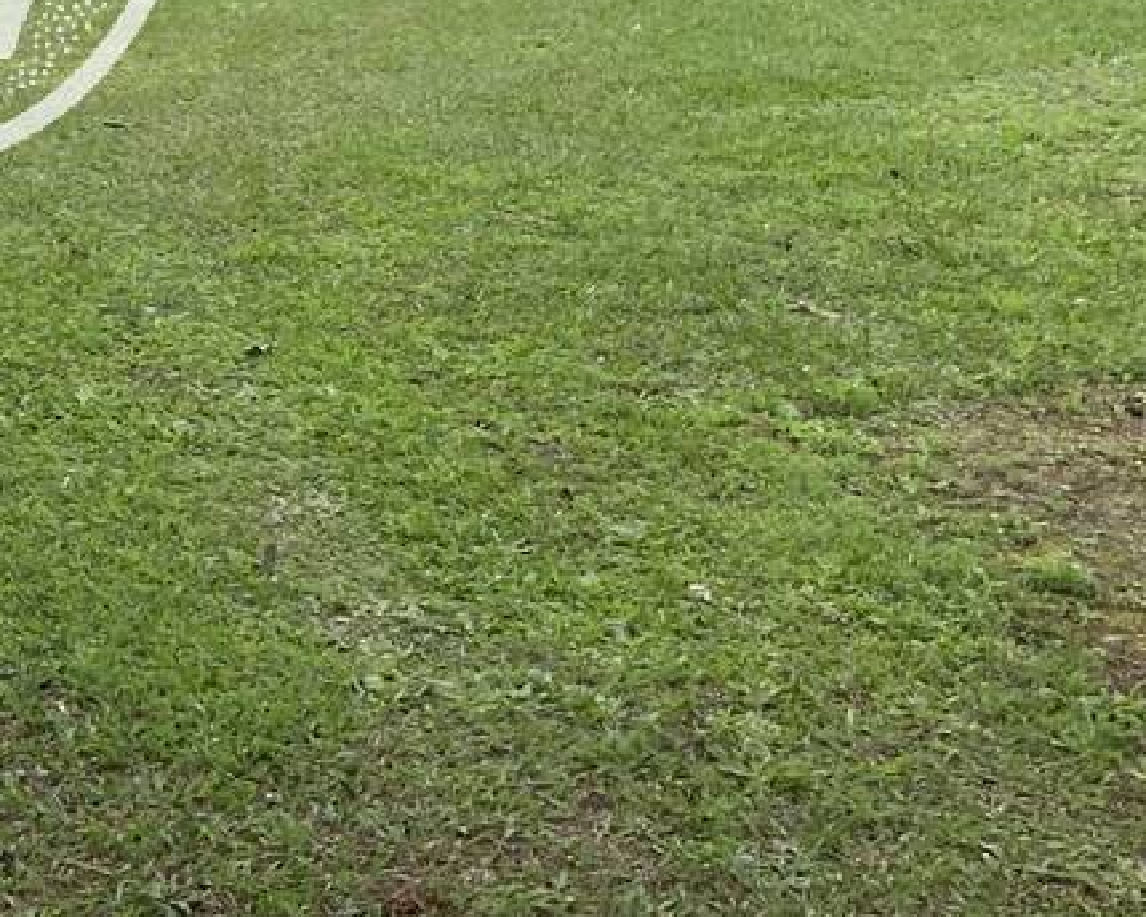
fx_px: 2883
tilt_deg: +0.5
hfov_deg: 21.3
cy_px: -197
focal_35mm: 85
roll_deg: -1.3
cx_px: -128
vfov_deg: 17.2
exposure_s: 1/805
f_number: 1.8
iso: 32
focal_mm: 4.25
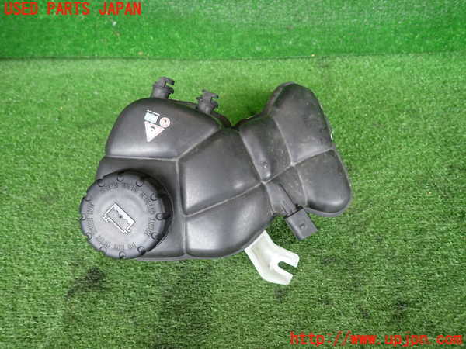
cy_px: 174
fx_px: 337
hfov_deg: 69.4
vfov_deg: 54.9
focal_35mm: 25
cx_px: 233
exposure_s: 1/50
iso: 200
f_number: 2
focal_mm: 4.5
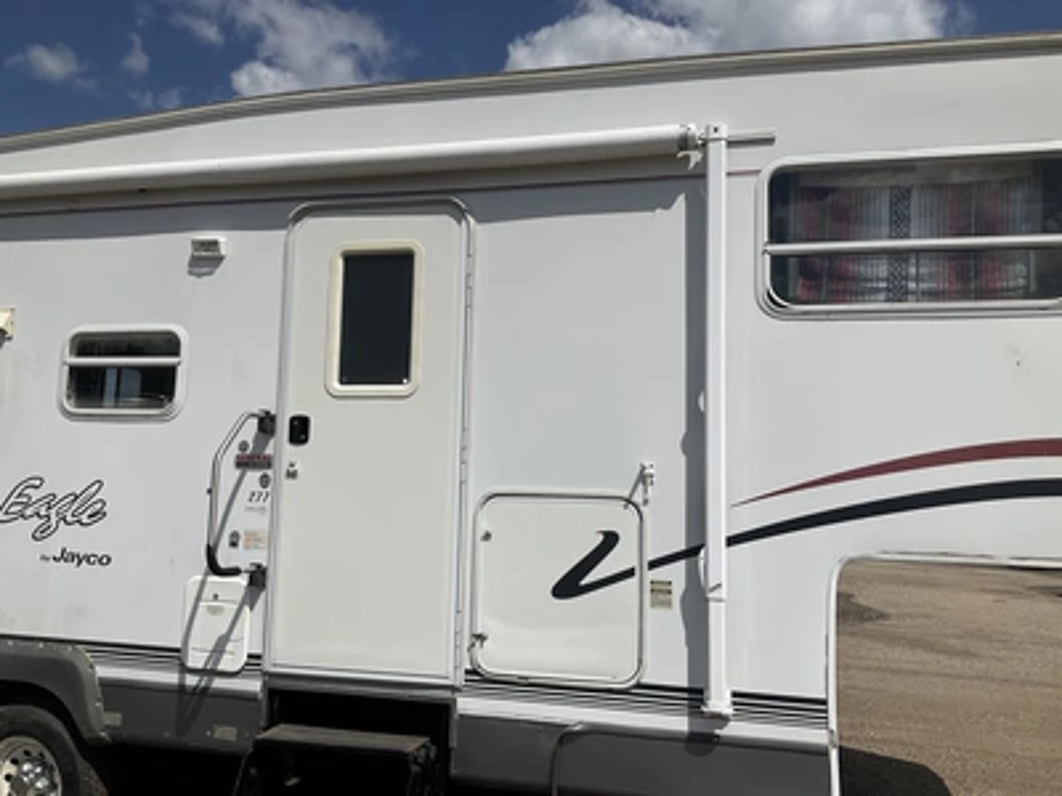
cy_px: 398
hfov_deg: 61.7
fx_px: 890
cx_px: 531
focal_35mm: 29
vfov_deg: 48.2
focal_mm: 3
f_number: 1.8
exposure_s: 1/5263
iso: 25
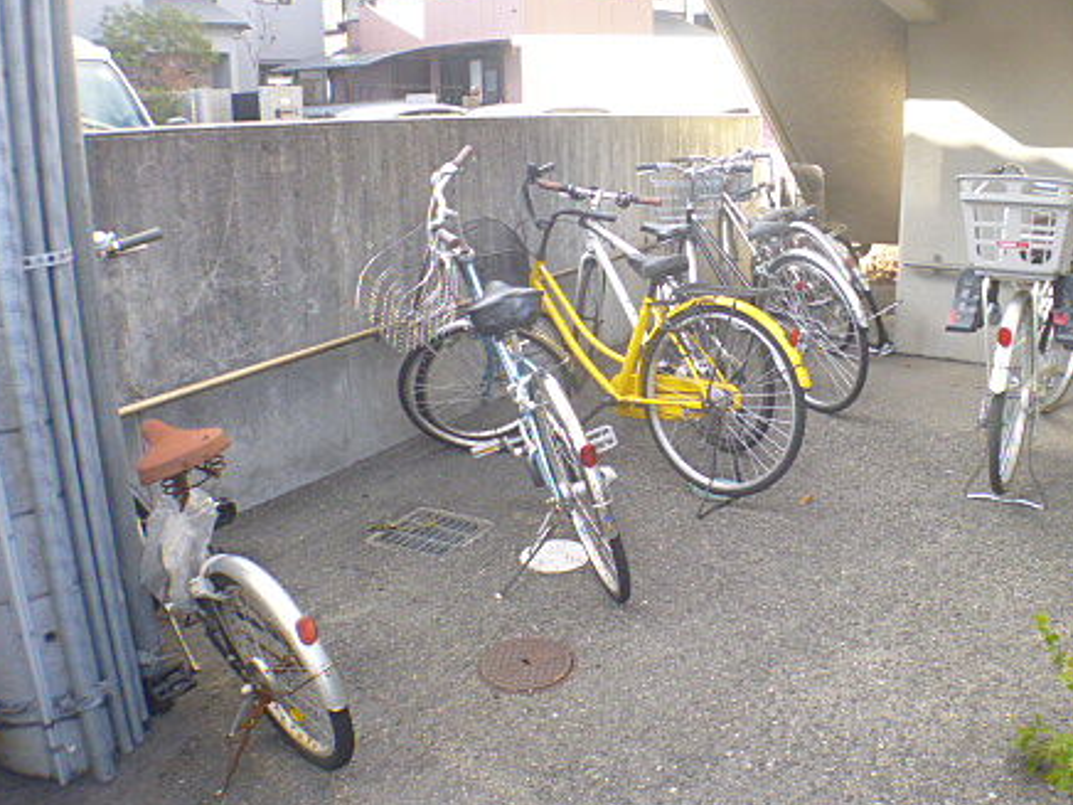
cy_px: 359
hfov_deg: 40.1
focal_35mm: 47
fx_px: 1457
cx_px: 674
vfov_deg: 30.9
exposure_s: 1/100
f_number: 2.9
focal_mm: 5.7
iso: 100
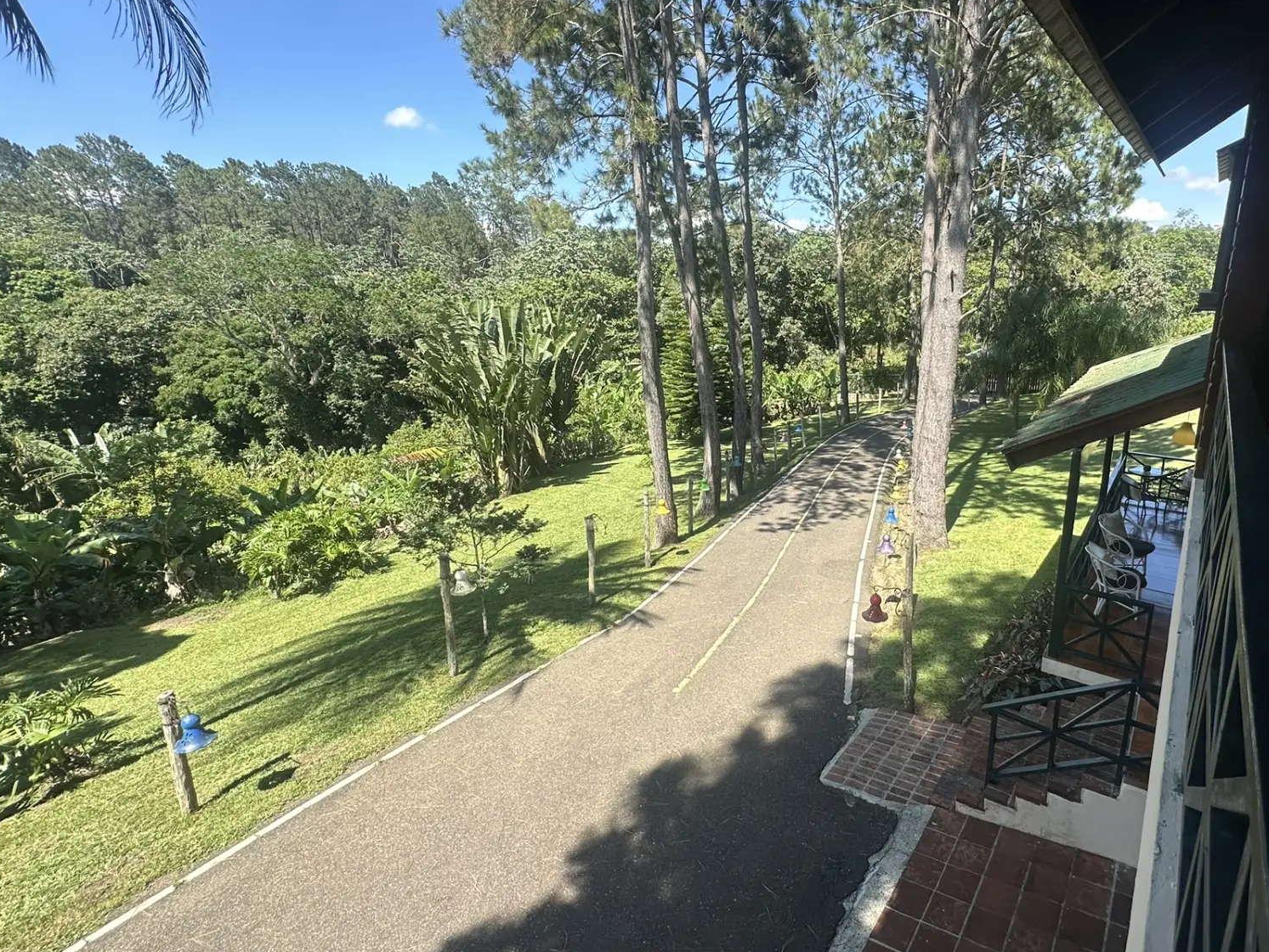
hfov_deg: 86.3
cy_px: 450
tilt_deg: -14.0
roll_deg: -0.9
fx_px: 660
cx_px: 781
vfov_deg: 71.6
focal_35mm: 18
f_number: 2.2
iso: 40
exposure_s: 1/818
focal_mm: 2.22
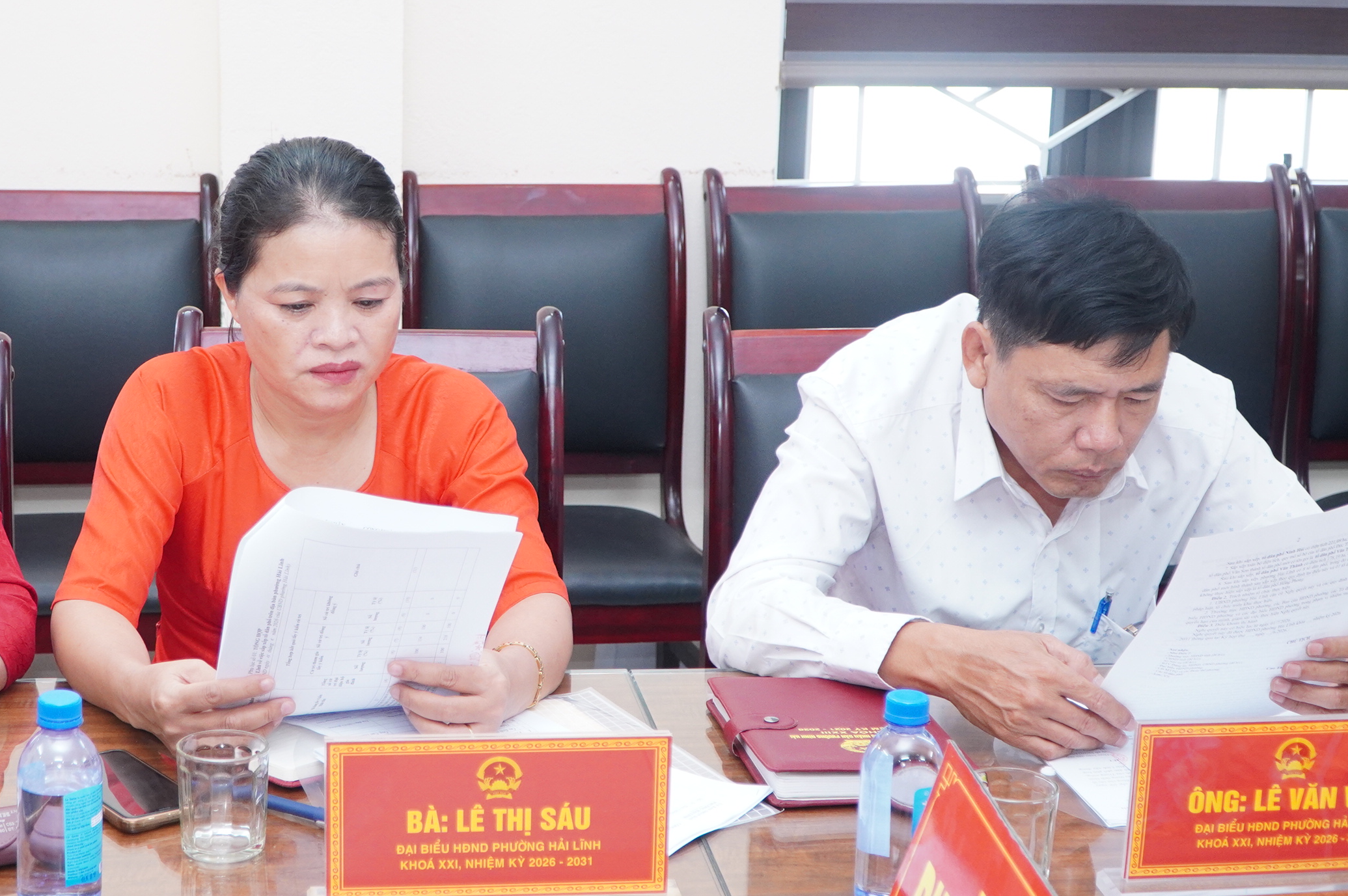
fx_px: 2282
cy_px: 405
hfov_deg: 32.5
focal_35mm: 61
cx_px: 404
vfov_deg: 22.2
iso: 1250
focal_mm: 28
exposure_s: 1/160
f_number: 4
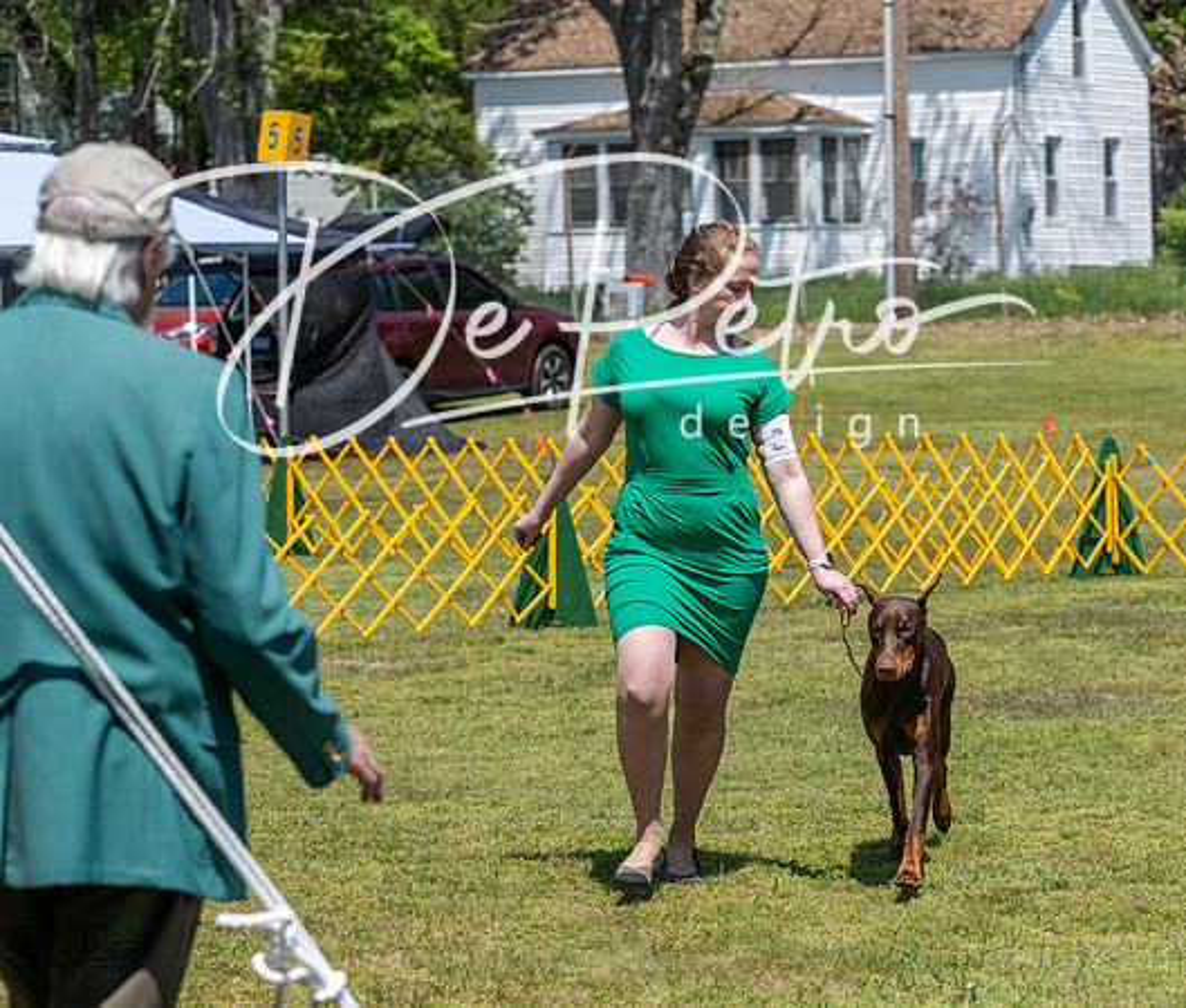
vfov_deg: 11.2
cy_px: 581
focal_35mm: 144
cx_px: 828
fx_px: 5166
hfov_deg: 13.1
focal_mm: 104
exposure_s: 1/2000
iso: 400
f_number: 5
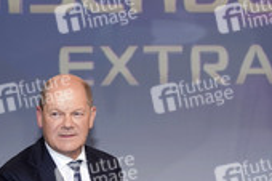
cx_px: 214
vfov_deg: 13.5
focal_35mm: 101
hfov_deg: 20.0
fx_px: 762
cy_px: 135
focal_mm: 38
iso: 2000
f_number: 5
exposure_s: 1/125
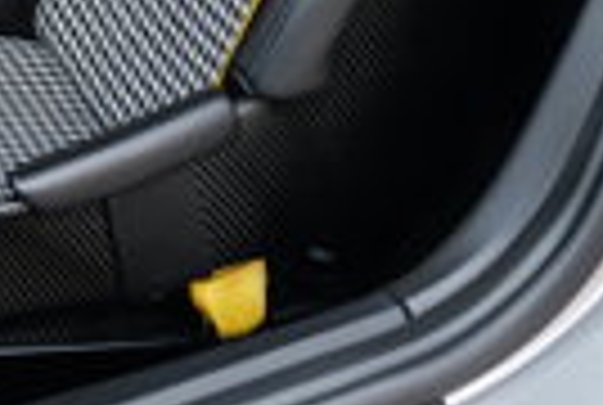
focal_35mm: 200
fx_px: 3357
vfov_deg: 6.7
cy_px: -378
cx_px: 324
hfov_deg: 10.3
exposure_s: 1/125
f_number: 3.2
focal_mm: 35
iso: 1000
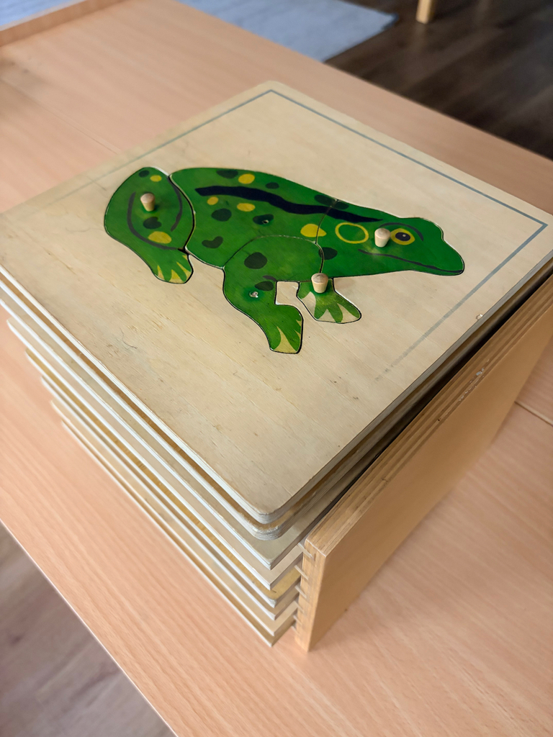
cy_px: 368
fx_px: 554
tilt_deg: -51.8
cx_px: 276
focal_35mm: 26
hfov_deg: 53.1
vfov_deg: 67.3
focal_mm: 5.96
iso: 500
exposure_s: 1/40
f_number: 1.6
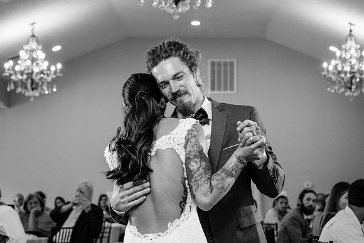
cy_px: 90
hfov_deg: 19.9
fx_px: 1036
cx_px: 192
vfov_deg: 13.4
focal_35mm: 102
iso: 2000
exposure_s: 1/250
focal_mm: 58
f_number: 4
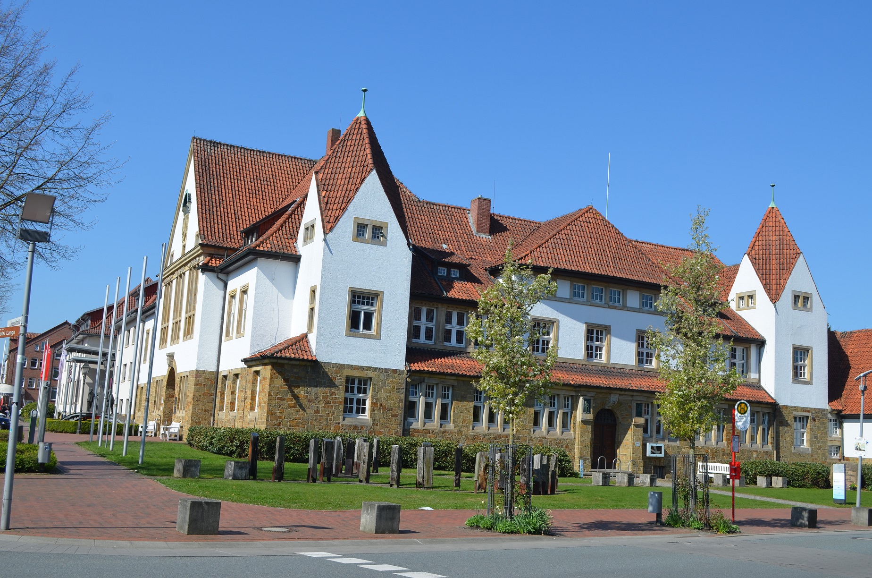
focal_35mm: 39
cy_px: 289
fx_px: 943
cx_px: 436
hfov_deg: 49.6
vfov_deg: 34.1
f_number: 8
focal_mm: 26
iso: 100
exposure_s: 1/250
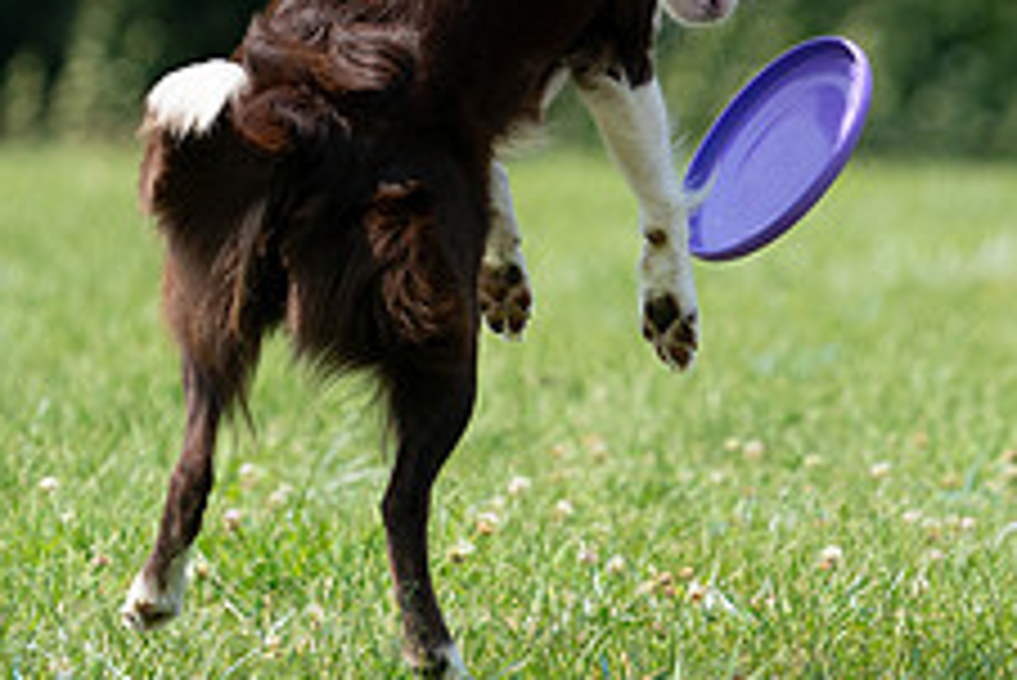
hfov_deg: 2.7
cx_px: 814
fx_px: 21737
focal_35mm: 769
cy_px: -119
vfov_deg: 1.8
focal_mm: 300
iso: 1250
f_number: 5.6
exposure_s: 1/4000
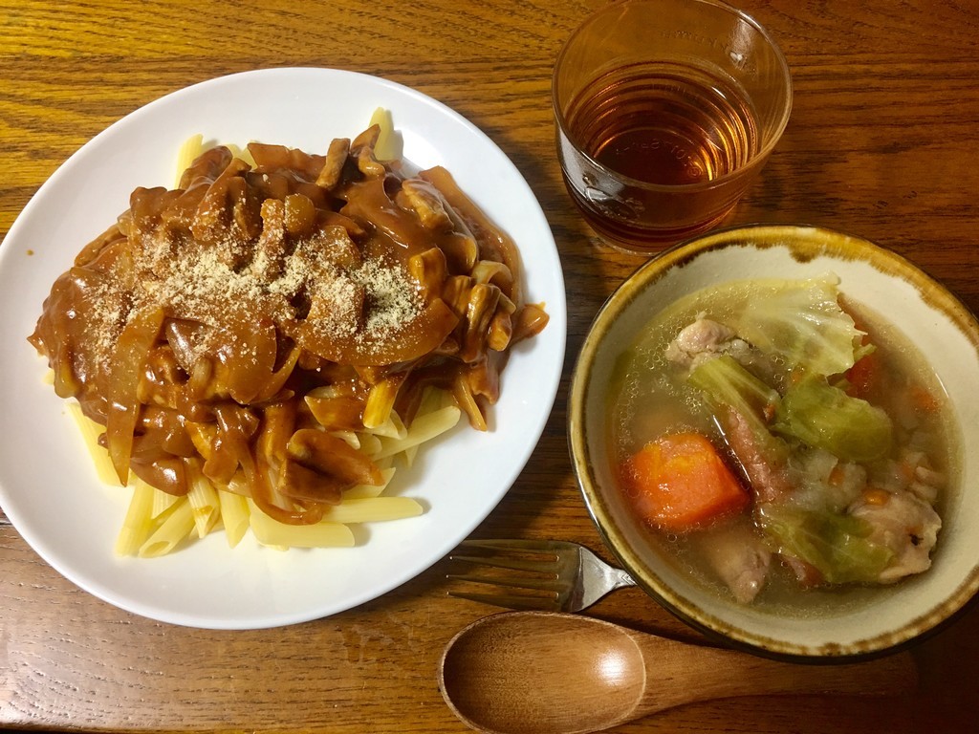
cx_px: 490
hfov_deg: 61.7
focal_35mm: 29
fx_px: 820
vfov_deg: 48.2
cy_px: 367
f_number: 2.2
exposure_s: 1/15
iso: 50
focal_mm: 4.15
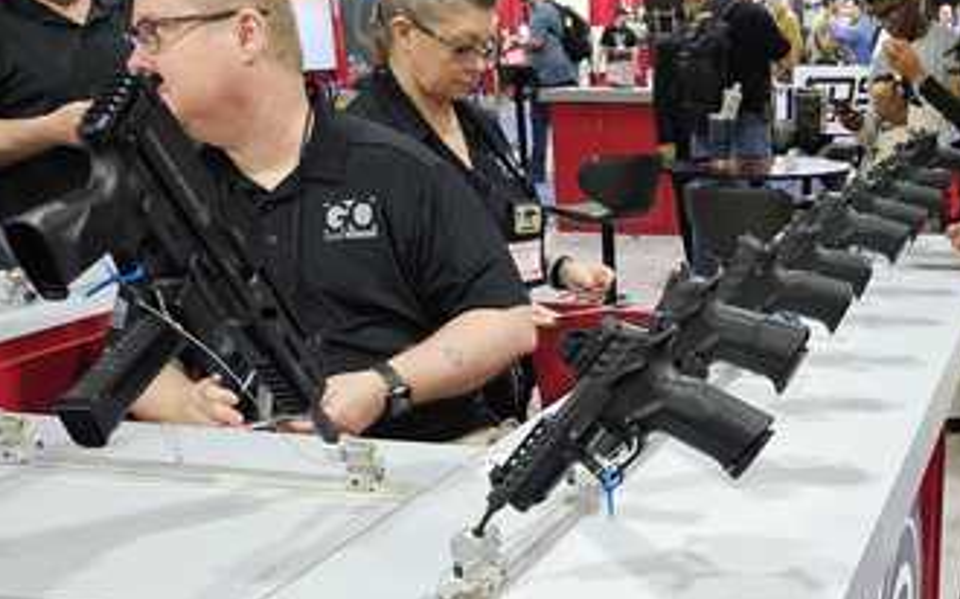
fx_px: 1255
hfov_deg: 40.0
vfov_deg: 26.1
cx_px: 780
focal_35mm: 48
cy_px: 526
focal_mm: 6.3
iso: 800
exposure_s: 1/120
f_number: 1.7
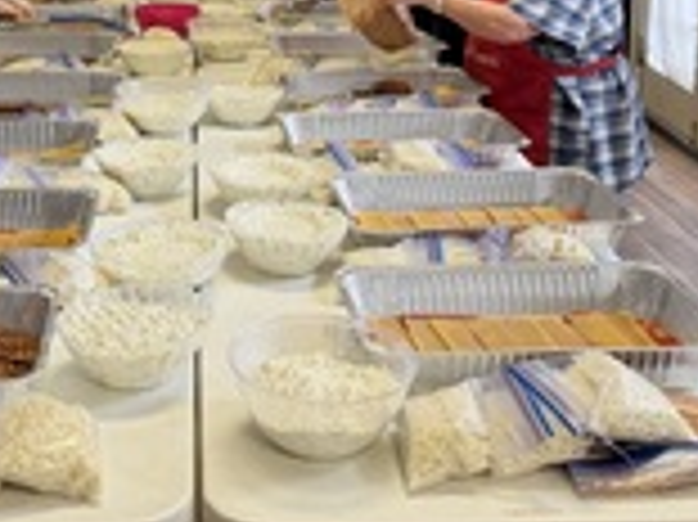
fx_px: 1249
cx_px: 248
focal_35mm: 62
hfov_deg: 31.0
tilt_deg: -7.2
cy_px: -40
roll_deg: -0.4
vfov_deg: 22.4
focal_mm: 6.76
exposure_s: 1/60
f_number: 1.78
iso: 160
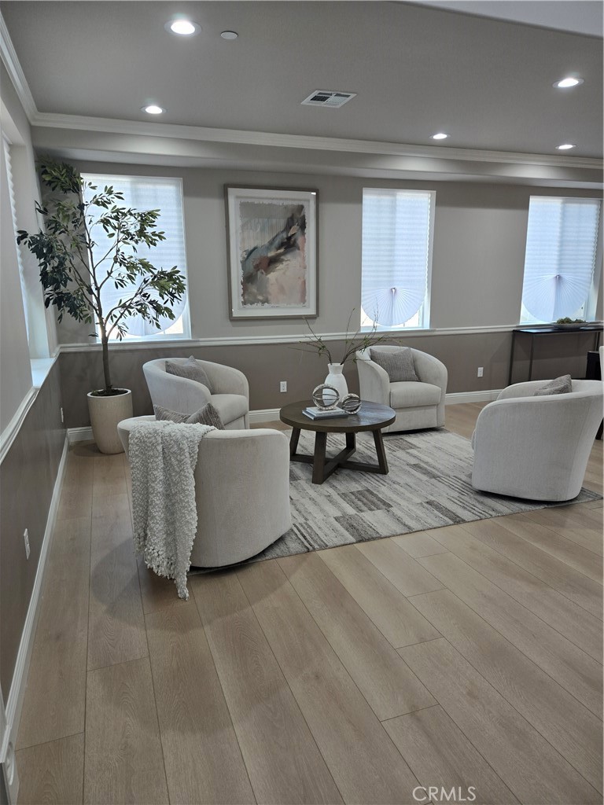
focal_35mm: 23
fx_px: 535
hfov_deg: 58.9
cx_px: 302
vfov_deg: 73.9
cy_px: 402
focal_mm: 5.4
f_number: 1.8
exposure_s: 1/120
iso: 64
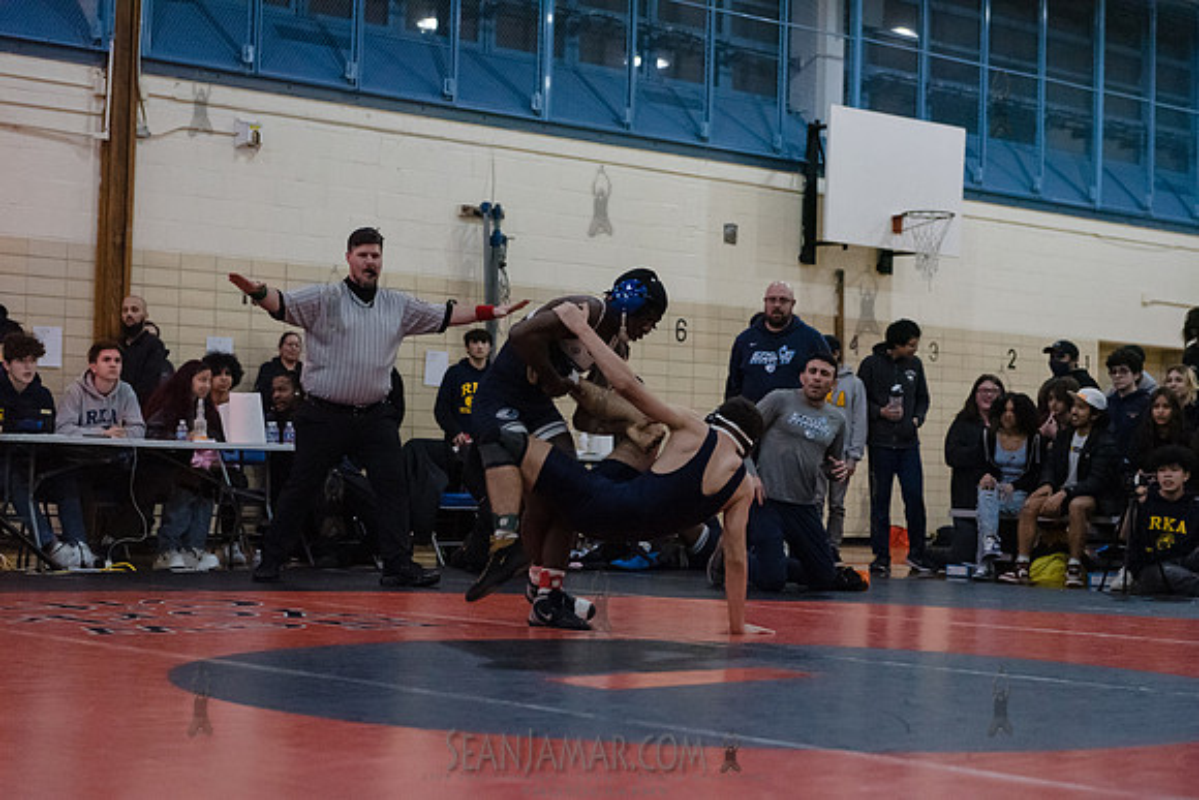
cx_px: 600
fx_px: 2332
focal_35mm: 70
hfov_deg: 28.8
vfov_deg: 19.5
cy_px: 400
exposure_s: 1/400
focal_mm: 70
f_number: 3.2
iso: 8000
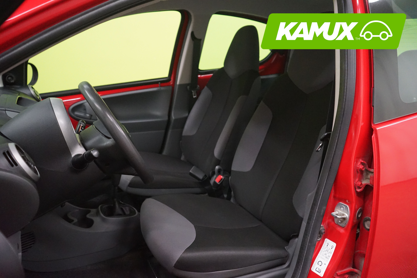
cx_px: 208
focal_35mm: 28
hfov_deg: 65.5
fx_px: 324
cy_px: 139
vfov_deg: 46.4
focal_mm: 28
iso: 6400
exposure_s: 1/125
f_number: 3.5
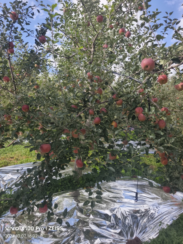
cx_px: 92
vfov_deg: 73.9
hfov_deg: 58.9
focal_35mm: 23
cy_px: 122
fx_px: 162
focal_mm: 8.67
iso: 50
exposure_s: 1/1422
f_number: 1.75
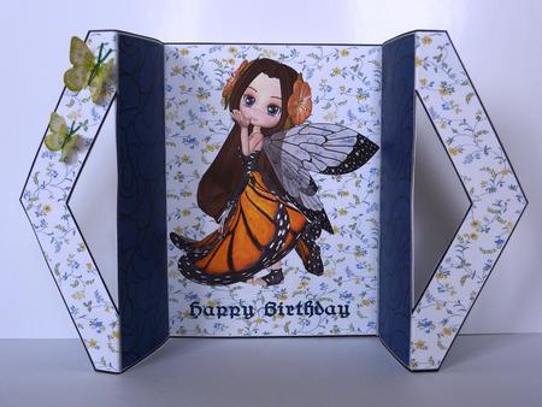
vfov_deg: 32.2
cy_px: 204
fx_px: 705
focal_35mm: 45
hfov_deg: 42.1
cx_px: 271
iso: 200
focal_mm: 7.3
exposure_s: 1/30
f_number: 3.7
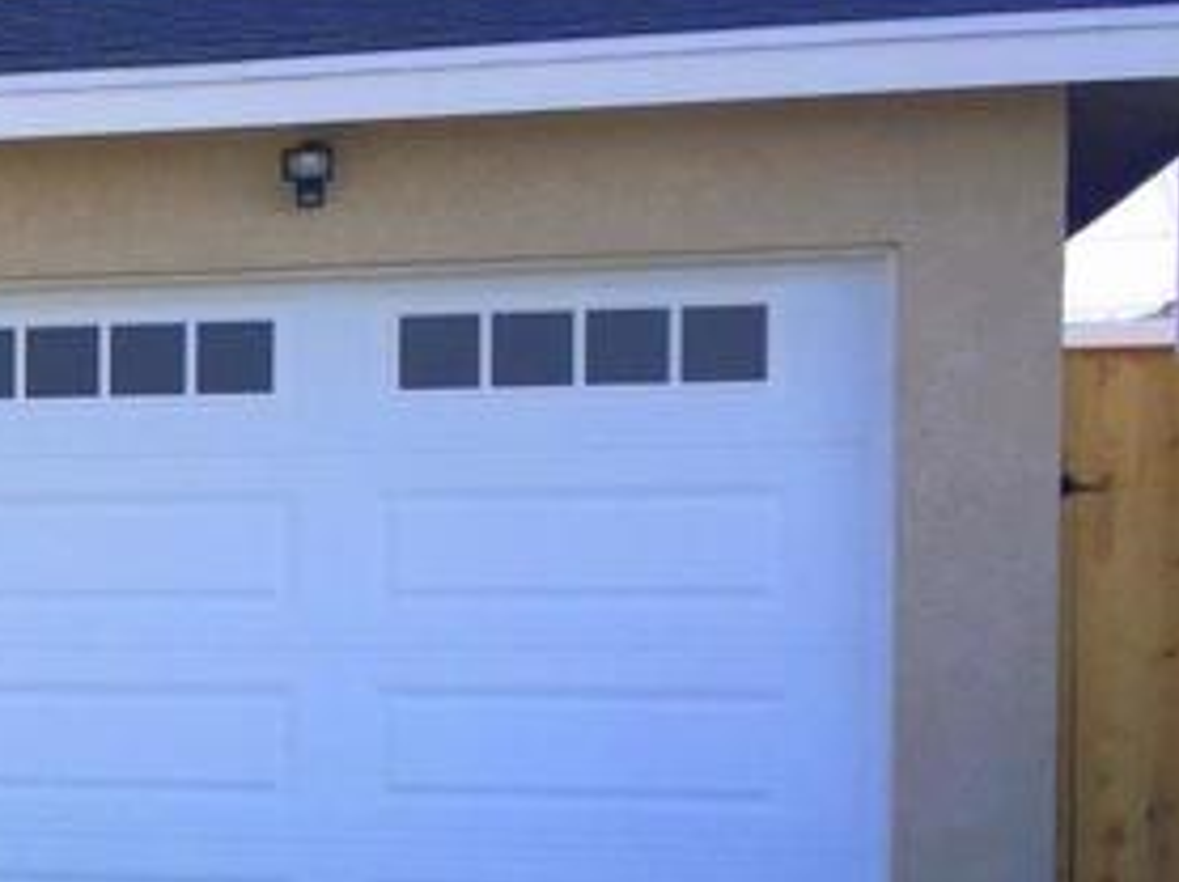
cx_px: -776
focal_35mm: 107
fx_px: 3641
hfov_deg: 16.2
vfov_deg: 13.7
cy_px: 759
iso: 32
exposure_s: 1/1464
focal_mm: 4.15
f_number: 2.2
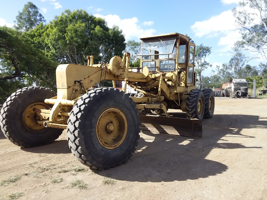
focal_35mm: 28
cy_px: 100
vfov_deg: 49.8
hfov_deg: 63.4
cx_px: 134
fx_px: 216
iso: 40
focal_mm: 2.91
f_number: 1.9
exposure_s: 1/684
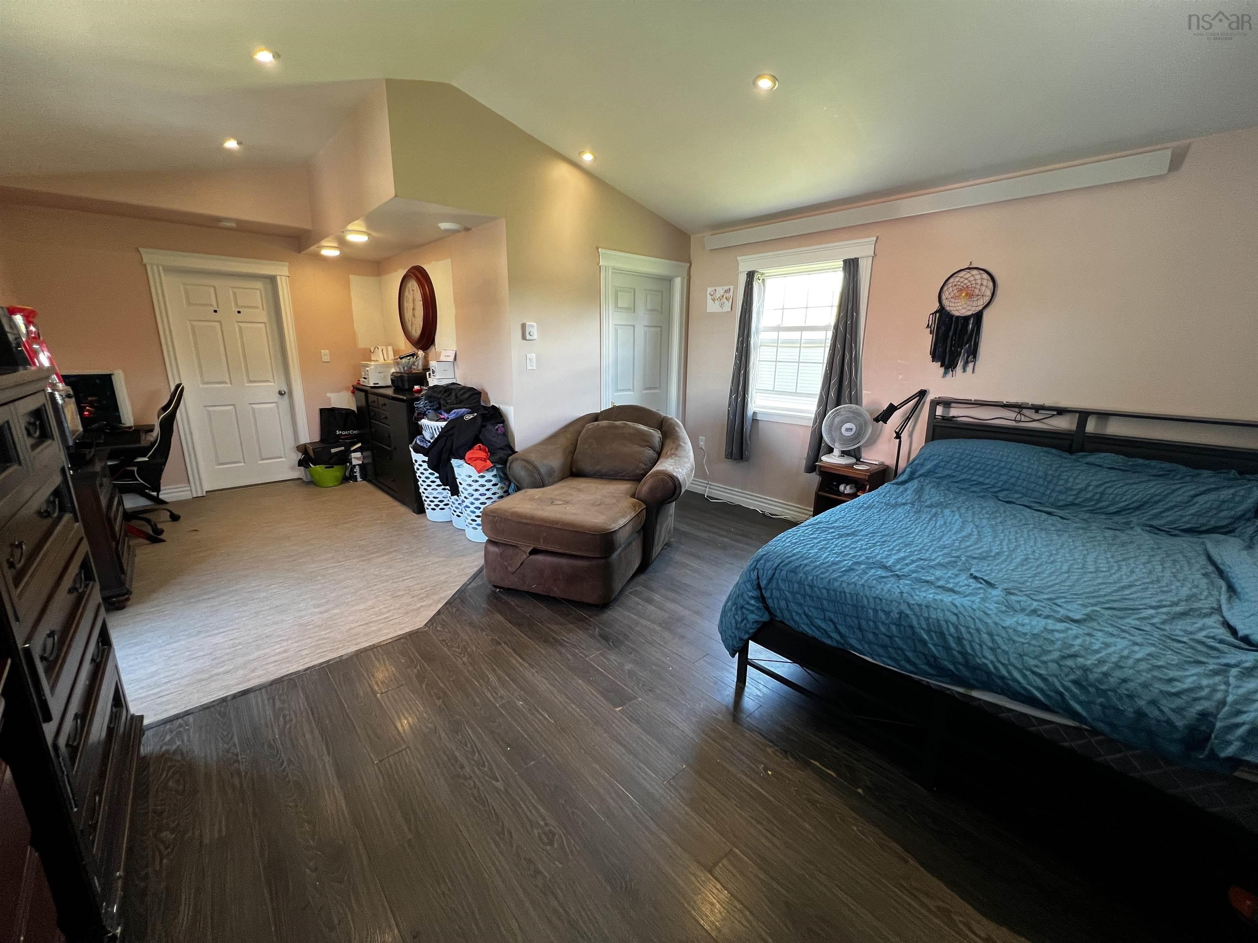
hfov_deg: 106.2
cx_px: 629
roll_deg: -0.6
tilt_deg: -14.4
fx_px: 472
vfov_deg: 89.9
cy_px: 472
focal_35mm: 13
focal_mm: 1.57
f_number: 1.8
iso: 160
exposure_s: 1/60
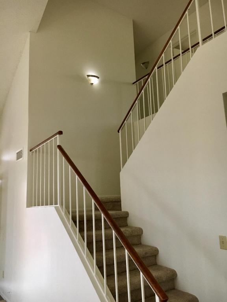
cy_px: 151
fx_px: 254
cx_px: 114
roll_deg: +3.0
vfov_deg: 61.7
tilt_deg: +11.9
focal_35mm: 29
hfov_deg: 48.2
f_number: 2.2
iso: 160
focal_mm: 4.15
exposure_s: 1/30
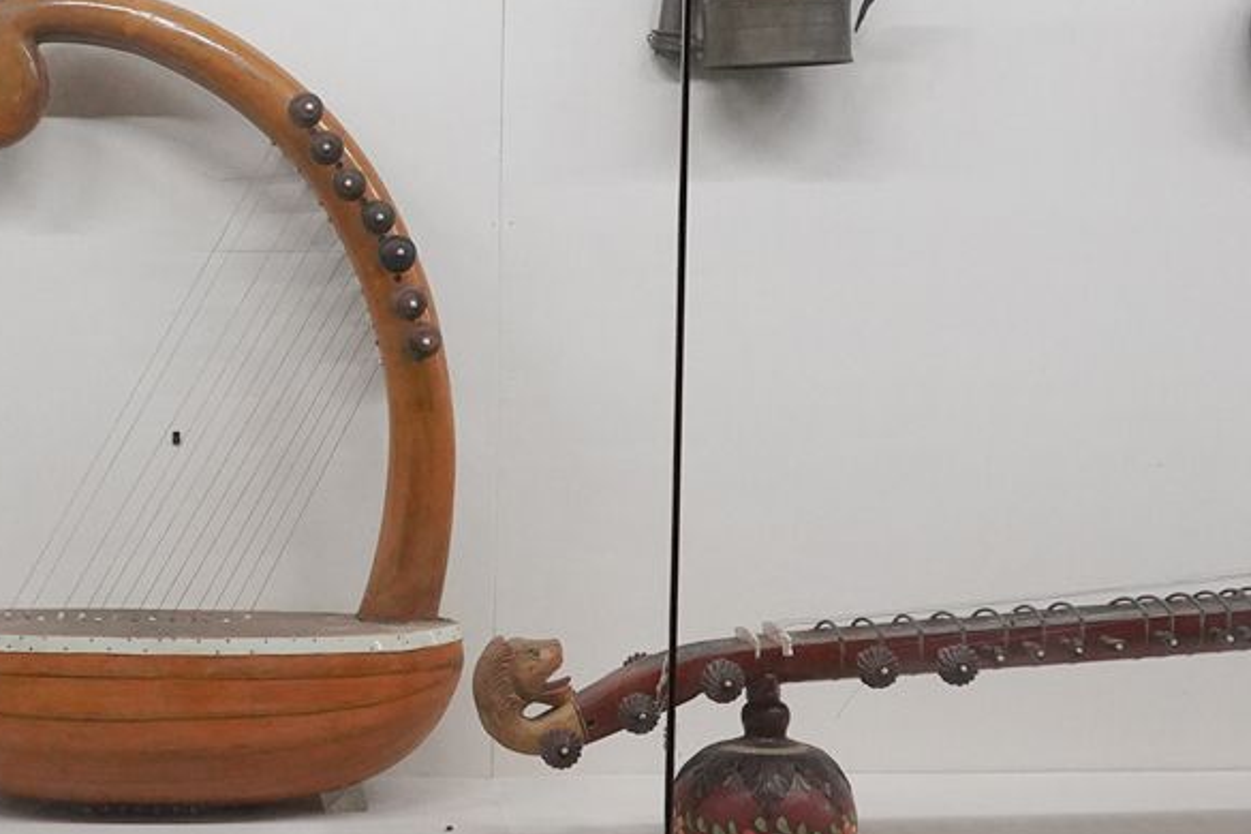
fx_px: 2849
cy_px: 513
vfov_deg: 16.6
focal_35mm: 82
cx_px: 225
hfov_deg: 24.3
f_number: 7.1
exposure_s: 1/80
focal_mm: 24
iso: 3200
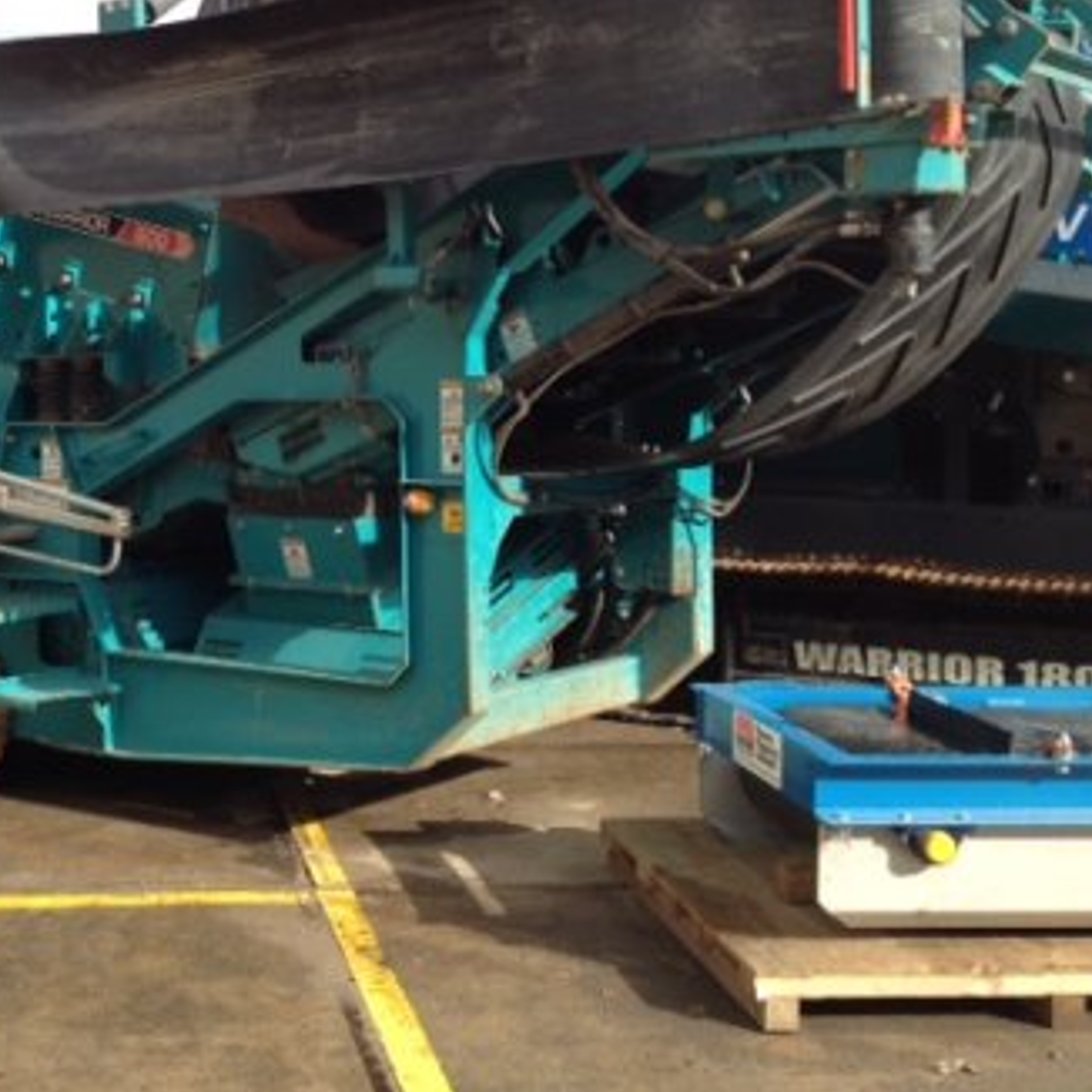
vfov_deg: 29.9
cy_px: 375
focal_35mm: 57
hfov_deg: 28.8
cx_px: 100
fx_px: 2034
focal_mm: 4.28
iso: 50
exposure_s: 1/812
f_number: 2.4
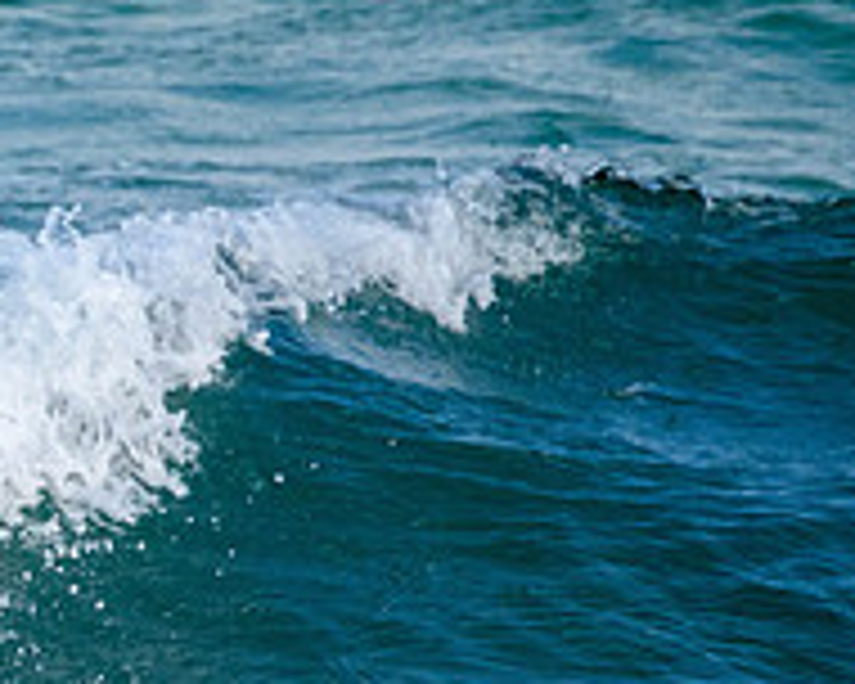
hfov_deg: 0.8
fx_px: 58100
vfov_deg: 0.7
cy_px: 772
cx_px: -256
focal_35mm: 2296
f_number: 11
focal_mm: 800
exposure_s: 1/2000
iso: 1800
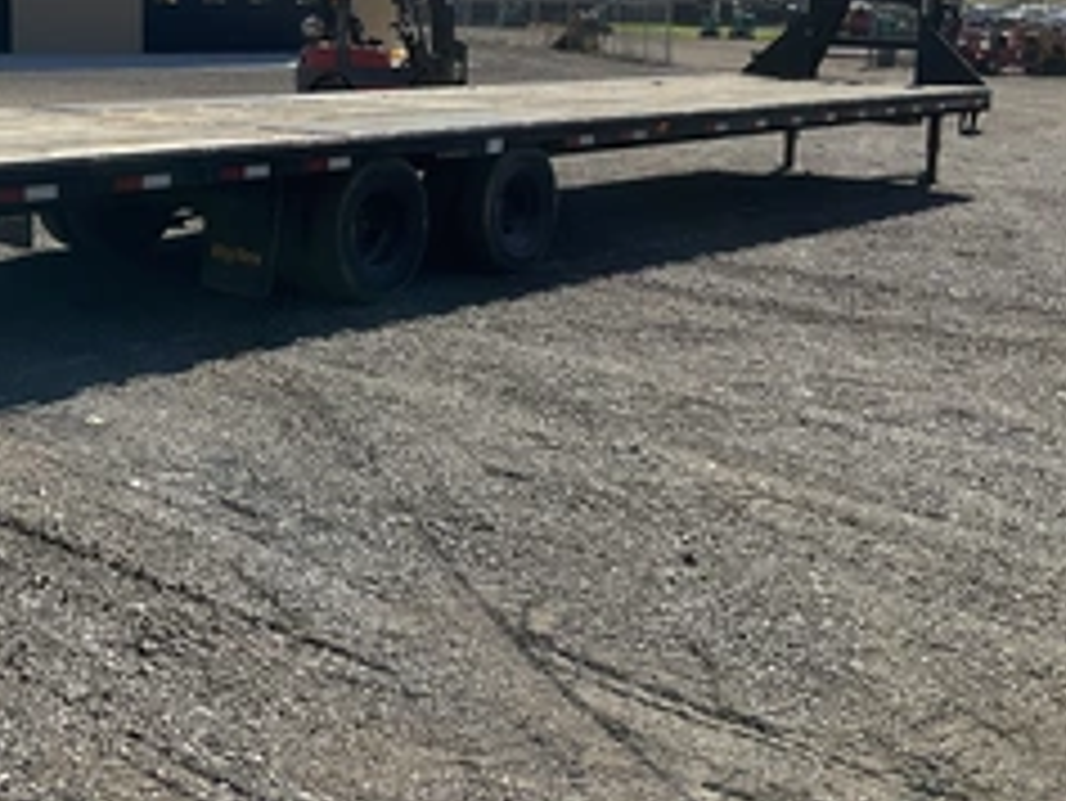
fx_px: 1510
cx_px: 283
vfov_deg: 29.0
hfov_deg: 38.0
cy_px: 148
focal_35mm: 49
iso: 25
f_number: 1.8
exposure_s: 1/2427
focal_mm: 3
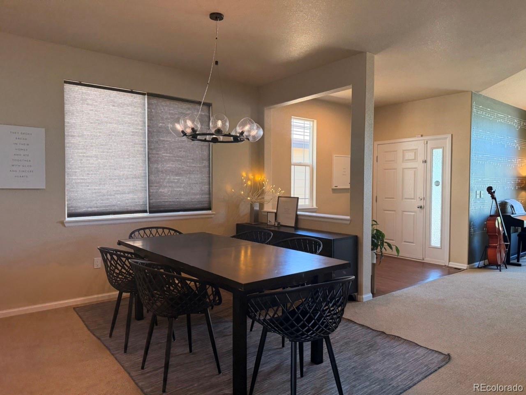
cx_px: 263
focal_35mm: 24
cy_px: 198
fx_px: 365
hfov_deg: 71.6
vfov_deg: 56.8
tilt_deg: -2.7
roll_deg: -0.5
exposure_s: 1/120
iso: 250
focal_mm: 6.76
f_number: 1.78
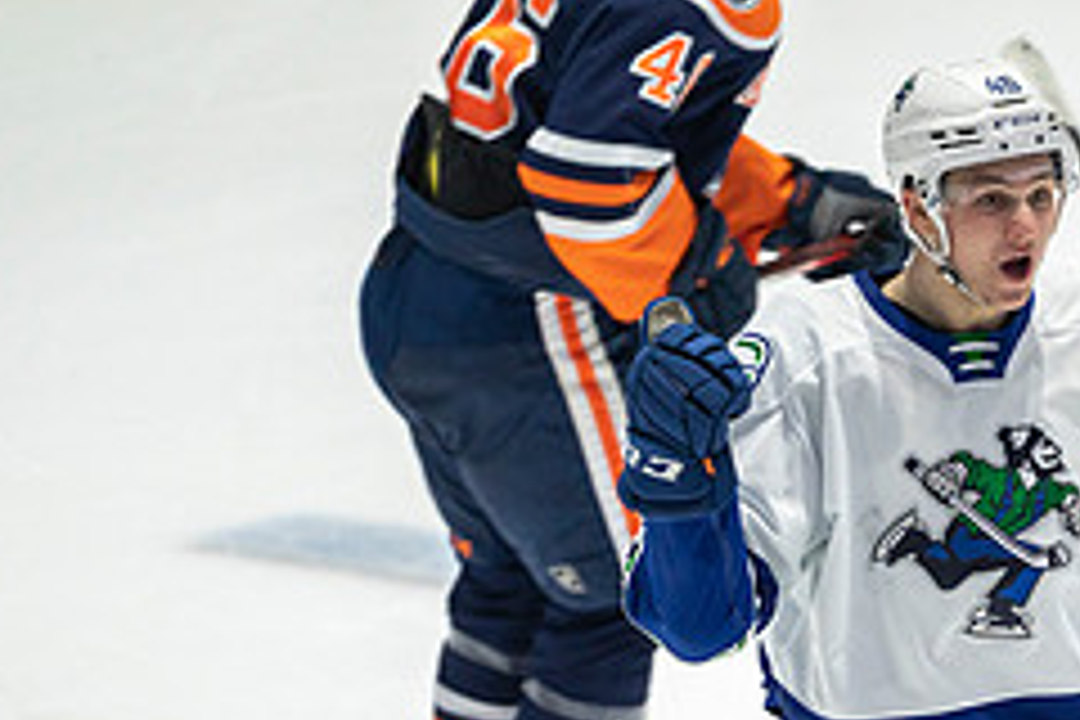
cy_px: 853
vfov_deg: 1.0
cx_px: 1058
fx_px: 43407
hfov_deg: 1.4
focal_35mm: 1447
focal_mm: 600
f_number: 4
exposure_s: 1/640
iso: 1600
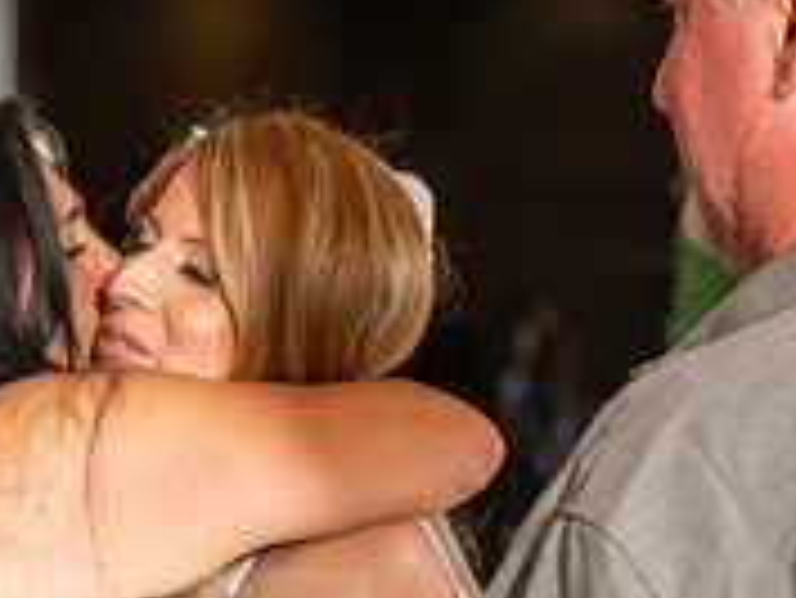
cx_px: -9
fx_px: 5062
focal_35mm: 220
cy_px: 677
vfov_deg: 6.7
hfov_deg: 8.9
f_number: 3.5
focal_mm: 70
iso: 800
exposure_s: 1/160
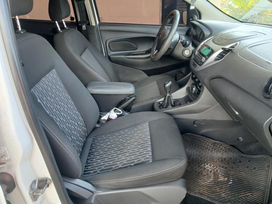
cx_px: 136
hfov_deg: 67.3
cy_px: 102
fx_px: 204
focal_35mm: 26
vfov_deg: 53.1
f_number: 1.8
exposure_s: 1/60
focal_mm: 3.98
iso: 160
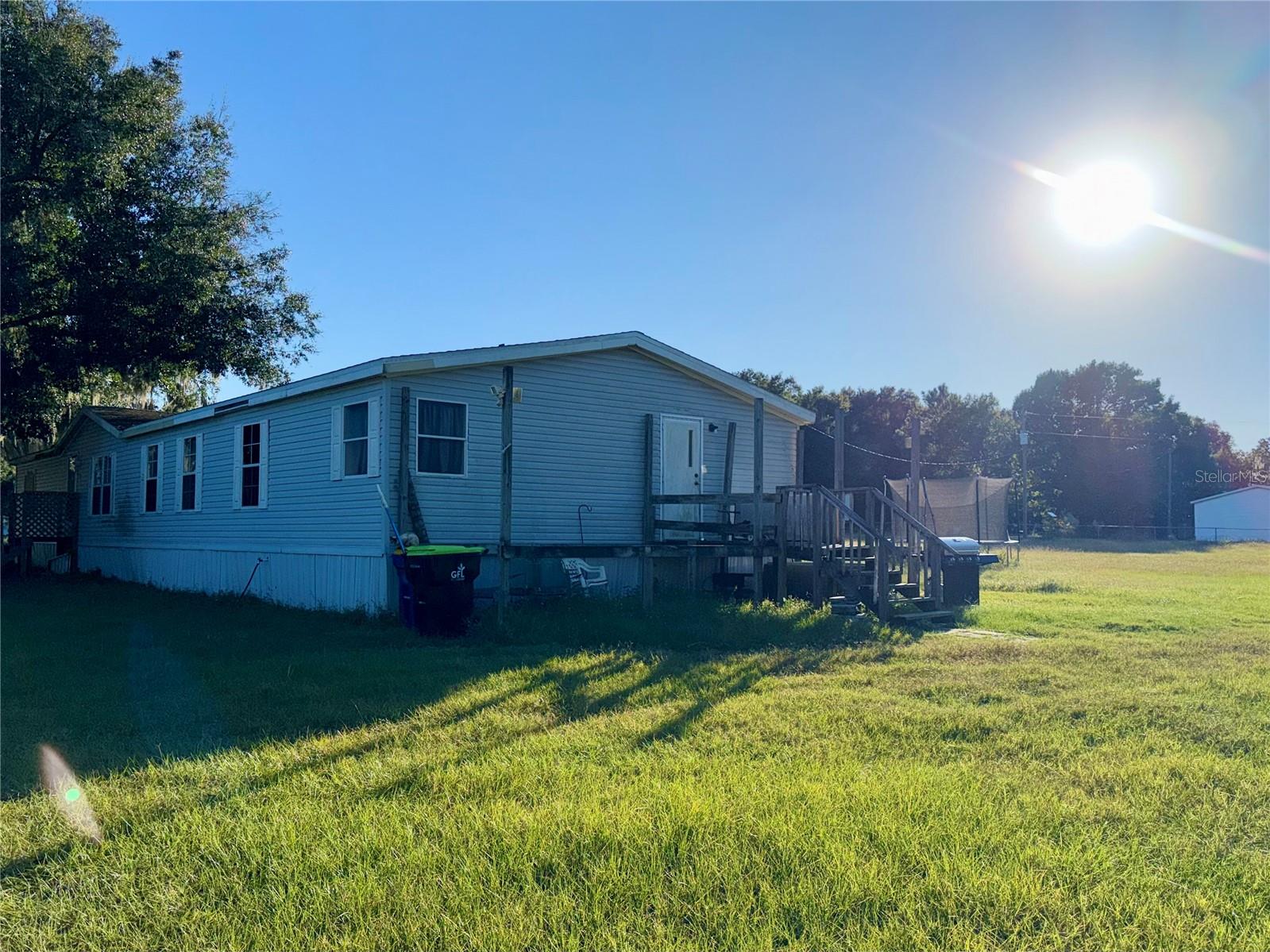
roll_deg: -0.9
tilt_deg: +2.4
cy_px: 476
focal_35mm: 24
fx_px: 880
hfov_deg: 71.6
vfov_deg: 56.8
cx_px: 635
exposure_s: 1/7353
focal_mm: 6.76
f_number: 1.78
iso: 64
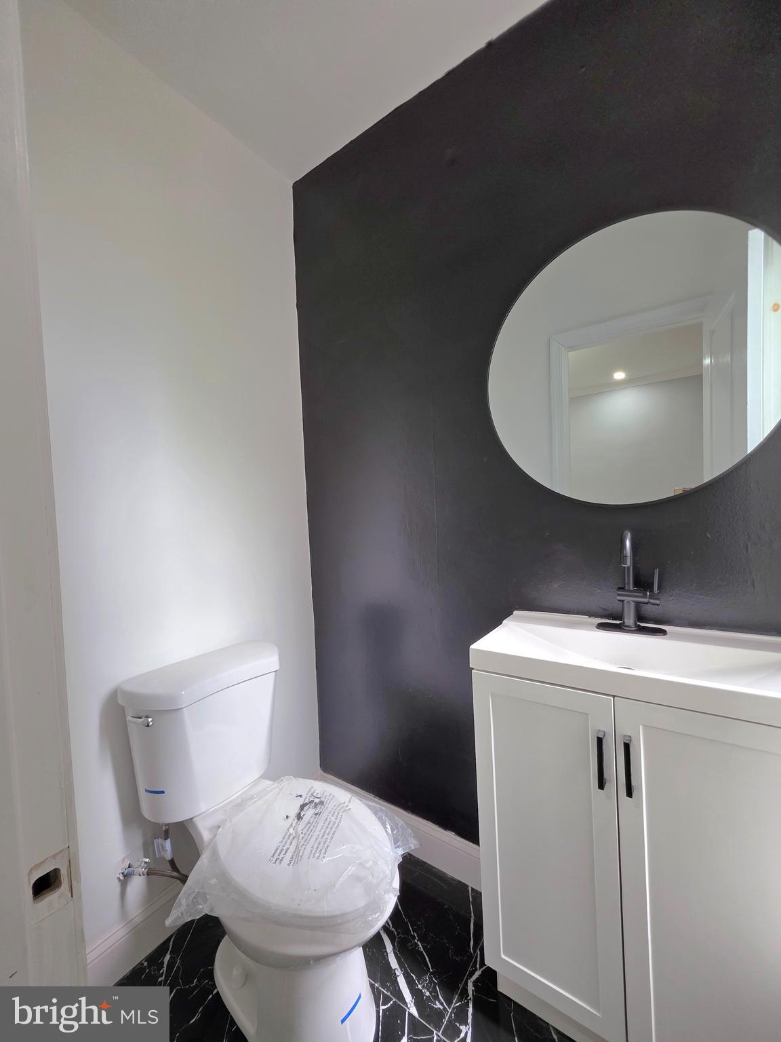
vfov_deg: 106.2
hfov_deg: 89.9
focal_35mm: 13
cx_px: 390
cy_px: 521
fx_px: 391
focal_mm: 2.2
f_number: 1.9
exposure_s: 1/120
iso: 125
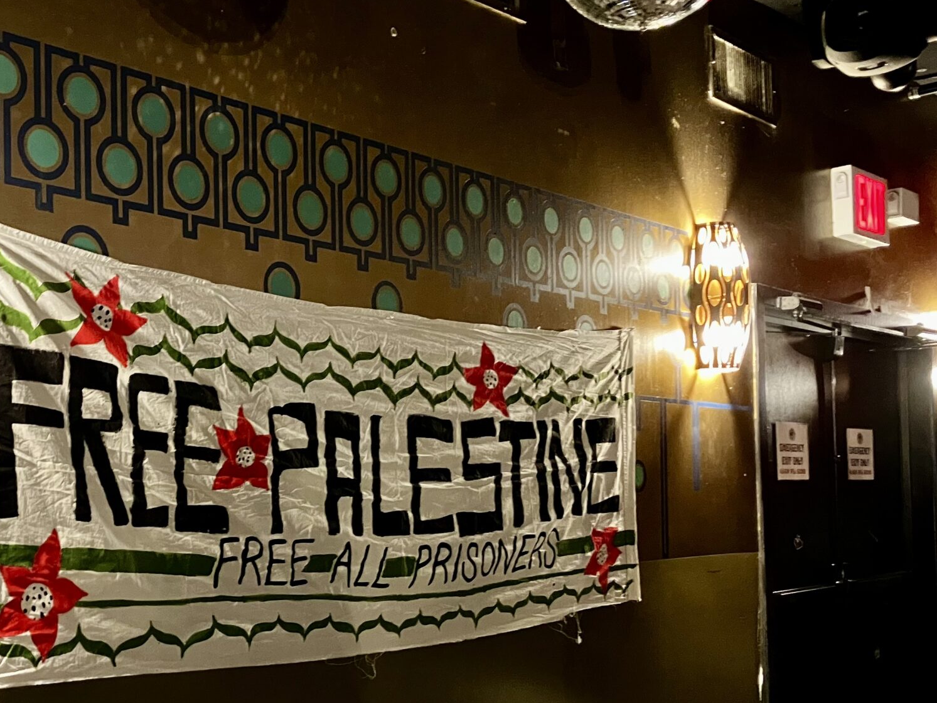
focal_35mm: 48
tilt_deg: +1.8
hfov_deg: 39.1
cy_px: 498
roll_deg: +1.3
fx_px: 1299
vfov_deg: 29.9
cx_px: 296
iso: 640
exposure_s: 1/24
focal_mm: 3.99
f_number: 1.8
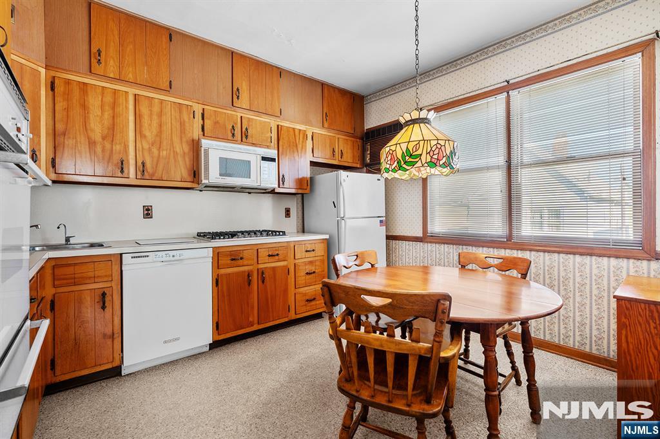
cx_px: 330
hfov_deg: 96.8
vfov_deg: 73.7
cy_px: 220
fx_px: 293
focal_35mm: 16
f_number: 8
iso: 100
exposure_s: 1/4
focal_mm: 16
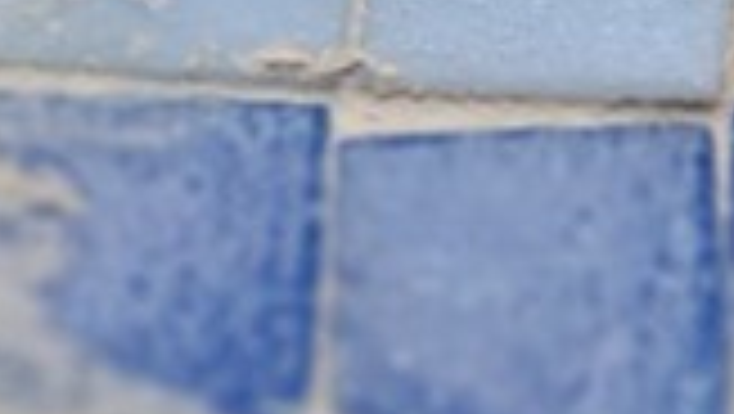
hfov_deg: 12.4
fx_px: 3195
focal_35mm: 164
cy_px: -711
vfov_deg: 6.9
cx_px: 1117
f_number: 1.8
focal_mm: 5.23
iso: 50
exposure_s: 1/50
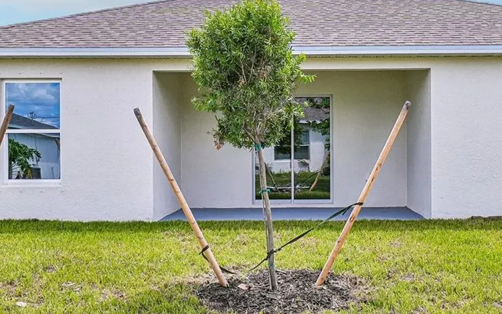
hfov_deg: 43.3
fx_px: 629
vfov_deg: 27.7
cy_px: 86
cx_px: 298
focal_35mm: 46
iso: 50
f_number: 8
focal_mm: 14
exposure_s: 1/125
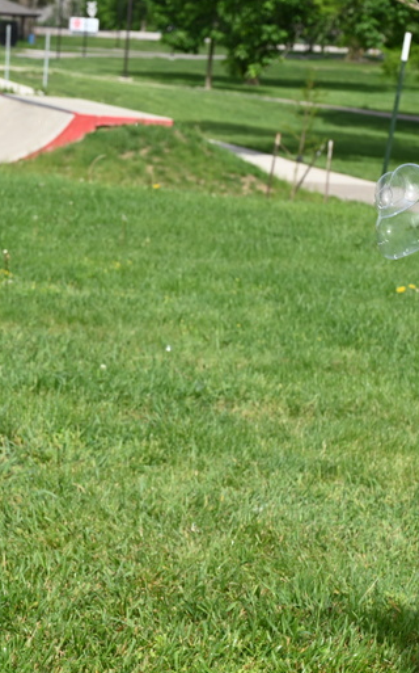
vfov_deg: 17.7
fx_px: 2159
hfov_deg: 11.1
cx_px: 195
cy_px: 336
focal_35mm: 118
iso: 100
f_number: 7.1
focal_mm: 58
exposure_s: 1/400
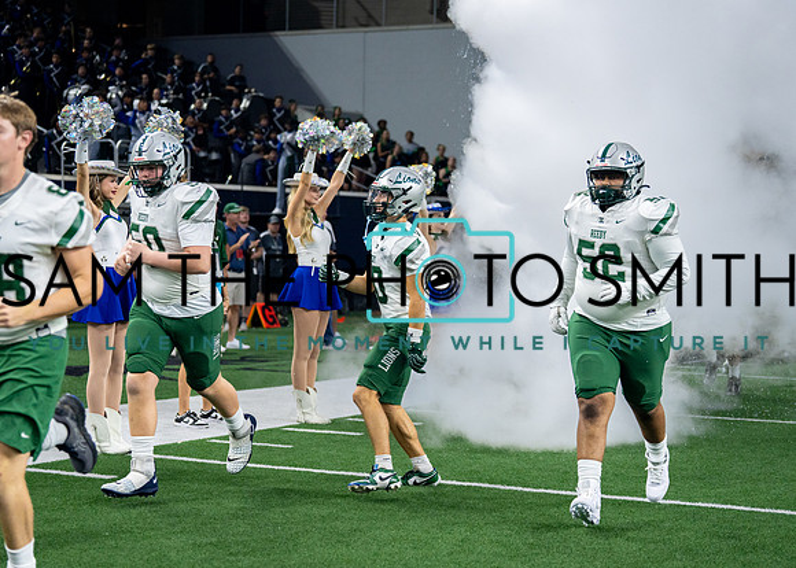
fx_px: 1743
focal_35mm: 77
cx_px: 384
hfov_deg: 25.7
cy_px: 274
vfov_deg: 18.5
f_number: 2.8
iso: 1600
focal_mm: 70
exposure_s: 1/1000
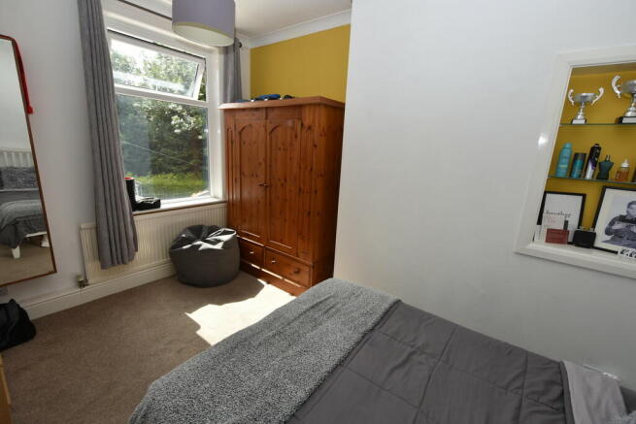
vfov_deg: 77.4
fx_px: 265
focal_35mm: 15
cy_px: 212
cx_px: 318
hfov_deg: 100.4
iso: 125
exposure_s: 1/125
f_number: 5.6
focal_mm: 10
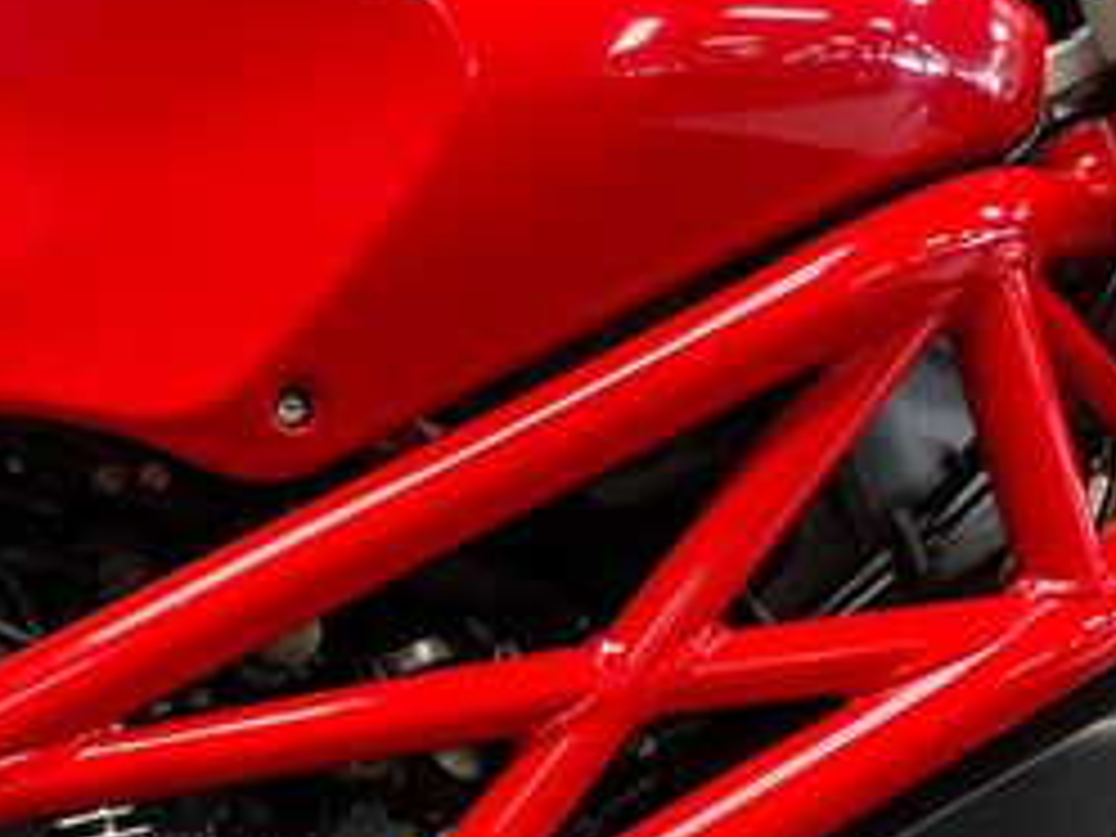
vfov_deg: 20.9
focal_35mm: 67
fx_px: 2160
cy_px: 904
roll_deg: -0.5
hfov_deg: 26.1
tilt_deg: -6.1
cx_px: -189
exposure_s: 1/50
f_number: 1.6
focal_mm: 5.1
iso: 500
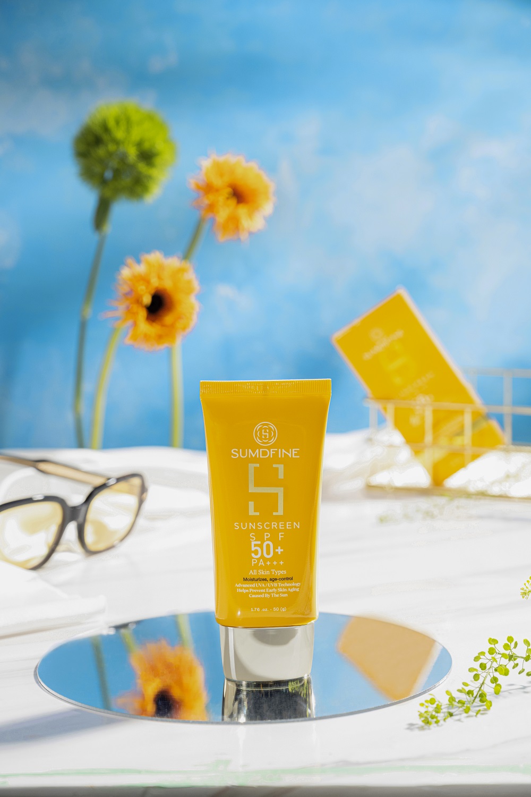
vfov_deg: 28.8
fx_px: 1549
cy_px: 398
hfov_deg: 19.5
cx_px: 266
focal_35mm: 70
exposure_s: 1/125
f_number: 7.1
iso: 400
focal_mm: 70
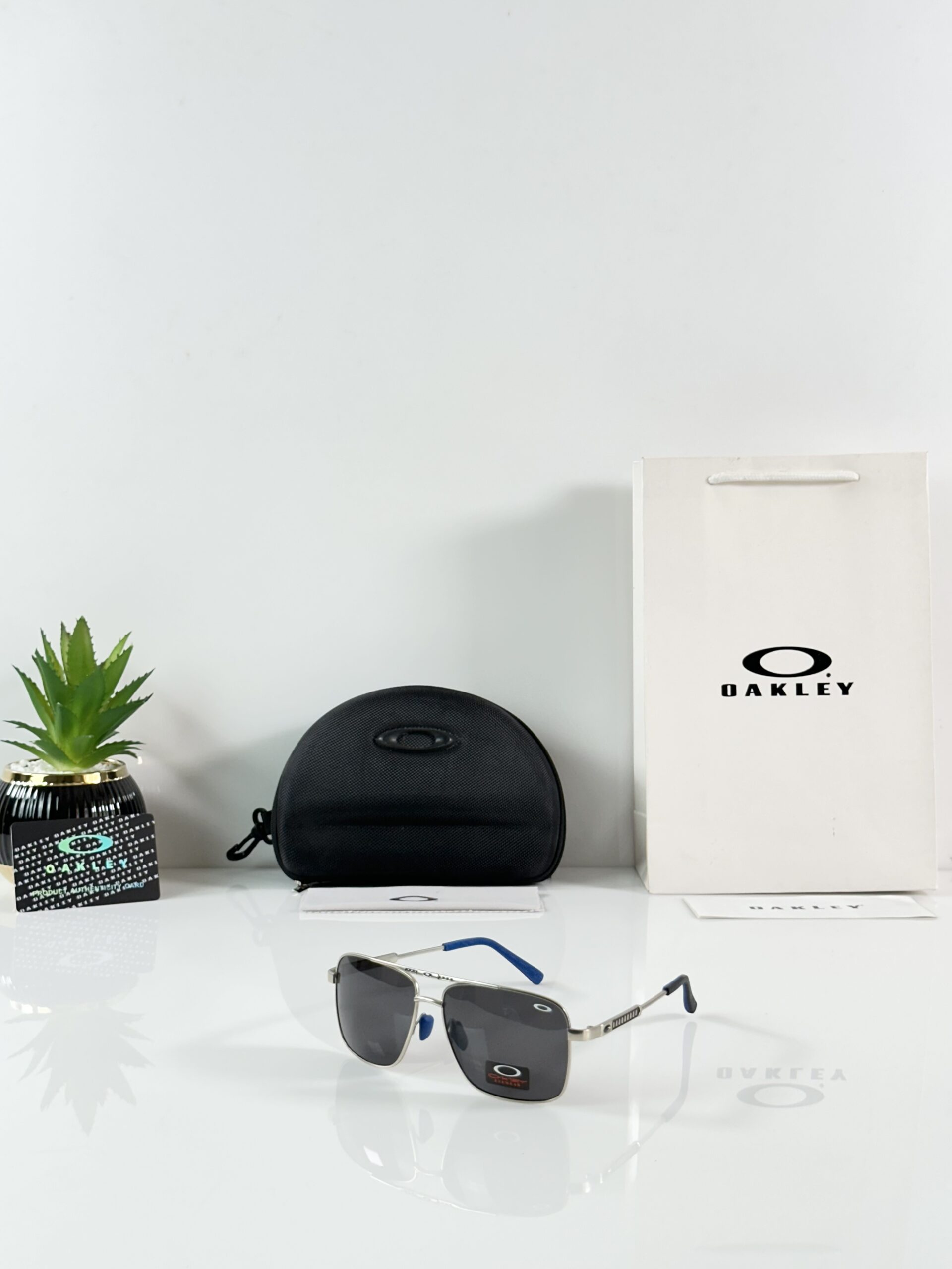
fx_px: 1760
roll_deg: -0.4
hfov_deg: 30.3
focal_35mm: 48
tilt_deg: -4.6
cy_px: 634
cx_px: 476
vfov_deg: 39.7
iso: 64
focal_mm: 6.86
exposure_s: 1/100
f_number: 1.78
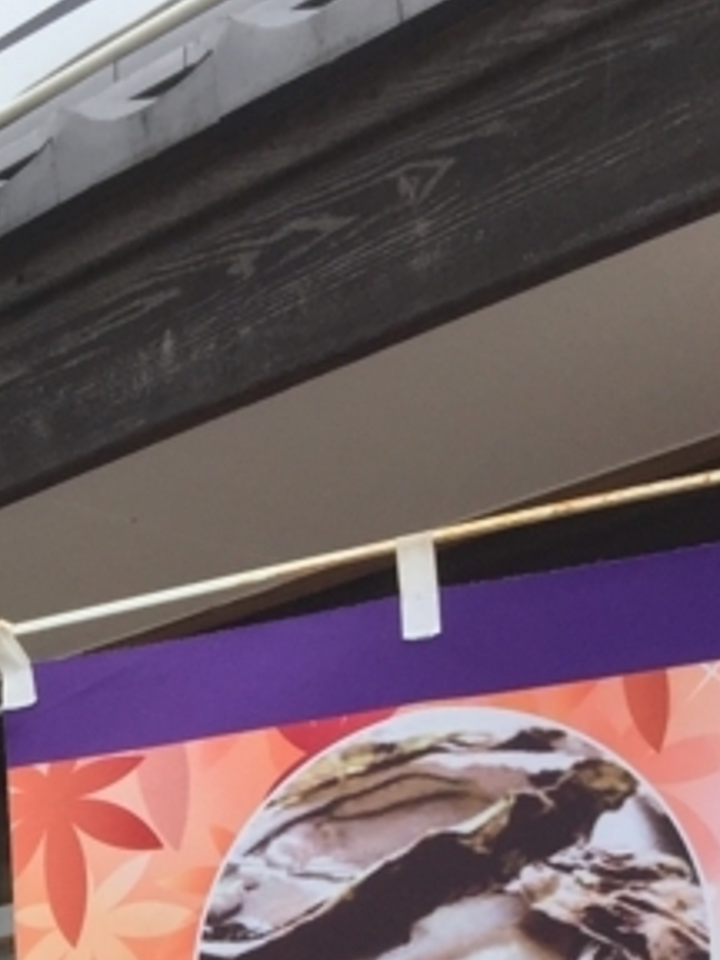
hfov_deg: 13.8
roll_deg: -3.3
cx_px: -240
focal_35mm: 103
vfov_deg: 16.6
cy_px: 1600
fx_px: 2856
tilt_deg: +2.0
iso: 32
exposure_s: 1/1099
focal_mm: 4.15
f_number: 2.2
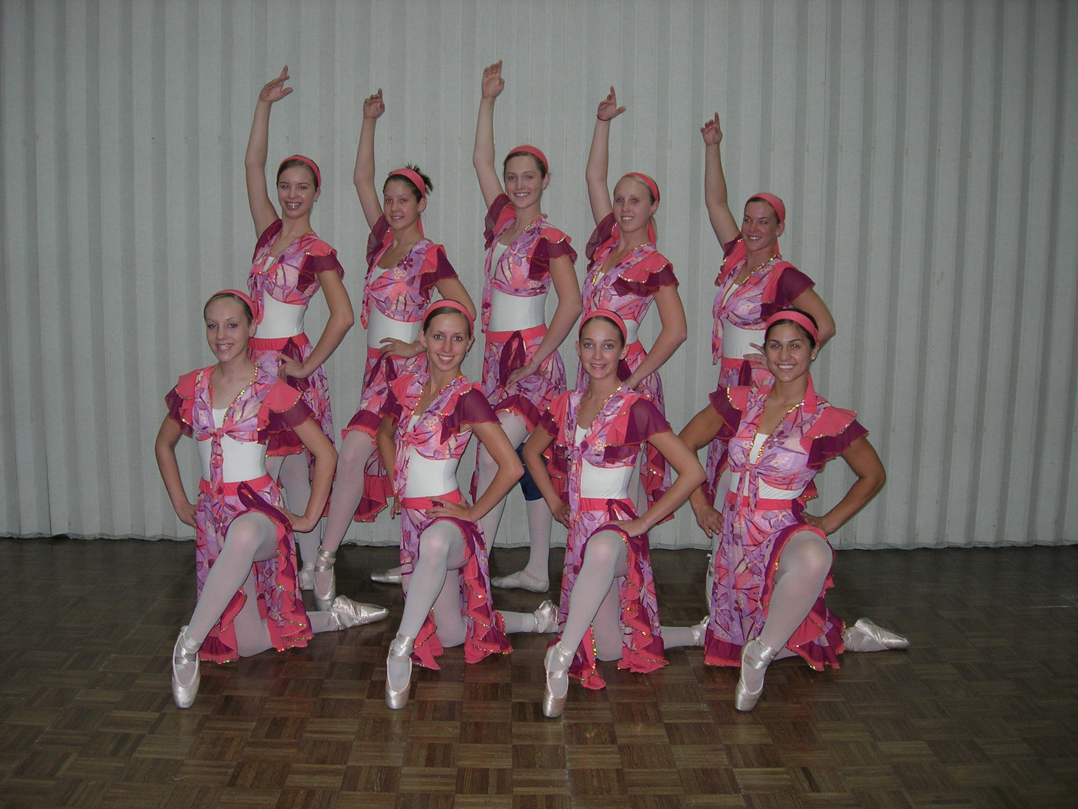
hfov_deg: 49.0
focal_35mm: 38
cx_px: 539
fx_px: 1183
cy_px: 404
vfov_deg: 37.7
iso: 80
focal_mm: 7.8
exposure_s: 1/60.1
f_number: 2.8
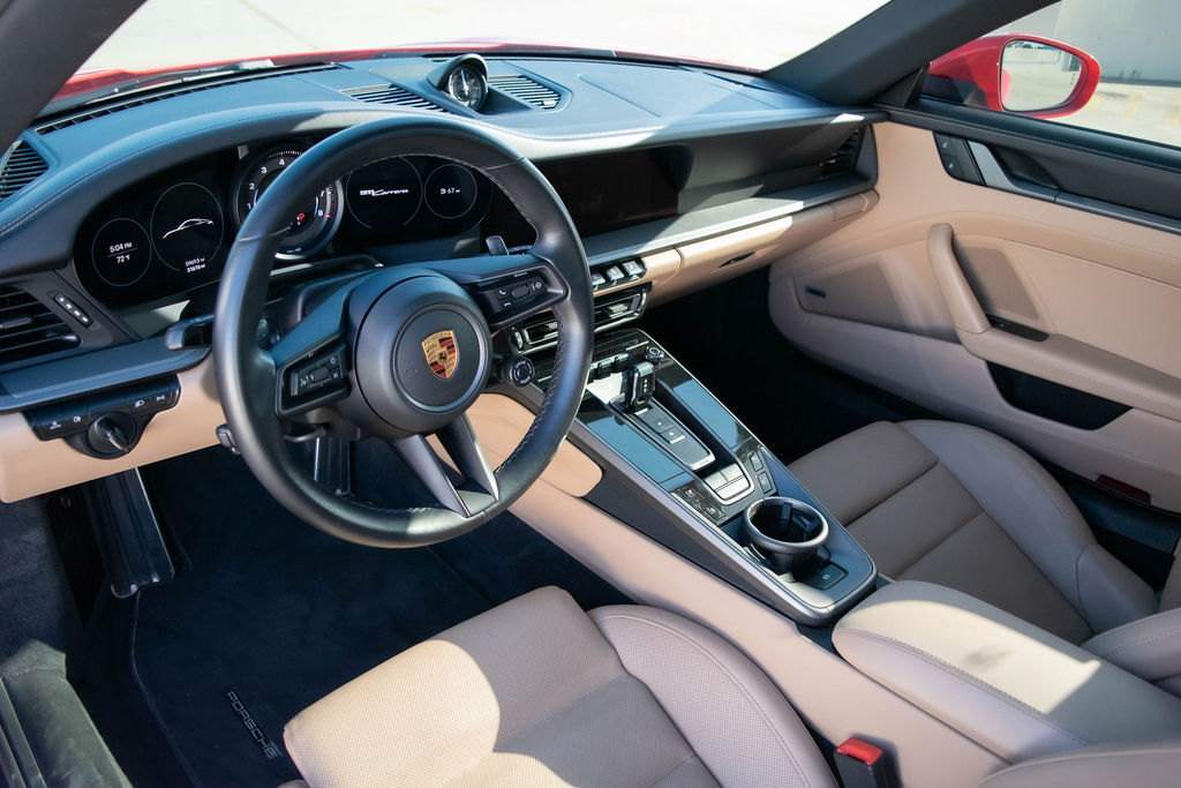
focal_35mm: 27
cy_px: 394
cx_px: 590
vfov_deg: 47.9
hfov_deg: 67.4
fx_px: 886
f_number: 3.5
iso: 1250
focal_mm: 18
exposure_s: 1/500
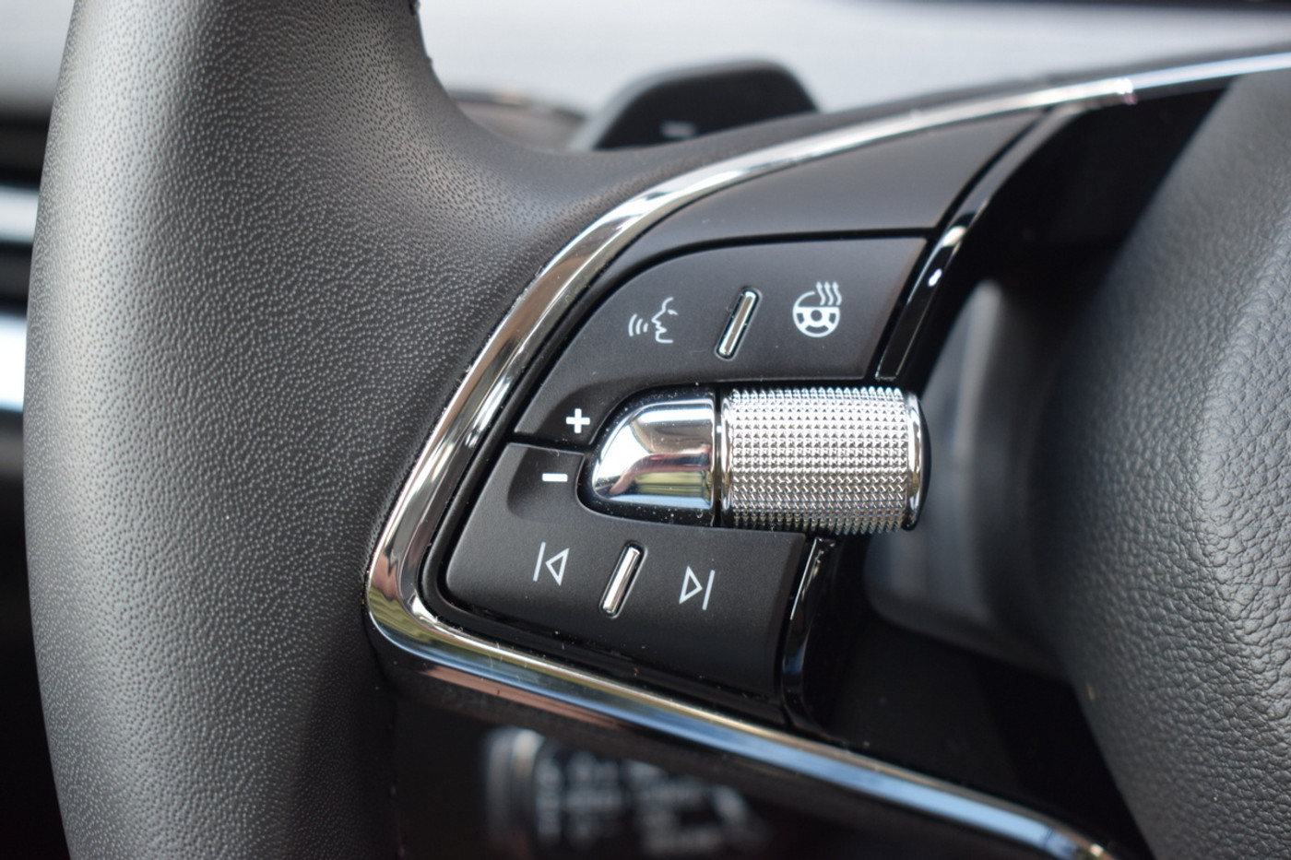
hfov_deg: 33.4
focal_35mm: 60
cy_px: 430
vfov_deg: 22.6
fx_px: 2151
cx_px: 646
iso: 640
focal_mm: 40
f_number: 5
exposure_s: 1/60
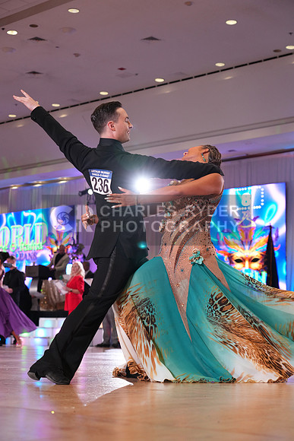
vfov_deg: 31.0
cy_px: 220
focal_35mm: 65
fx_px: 796
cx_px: 147
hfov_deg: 20.9
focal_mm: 65
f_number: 4
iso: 1600
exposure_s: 1/320
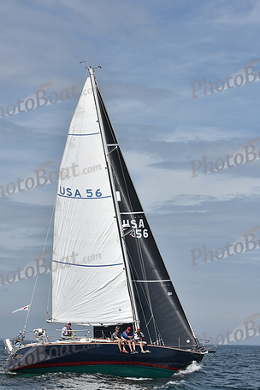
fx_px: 964
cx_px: 146
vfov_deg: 22.9
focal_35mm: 89
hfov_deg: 15.4
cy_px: 212
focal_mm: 70
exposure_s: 1/1250
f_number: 9
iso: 200
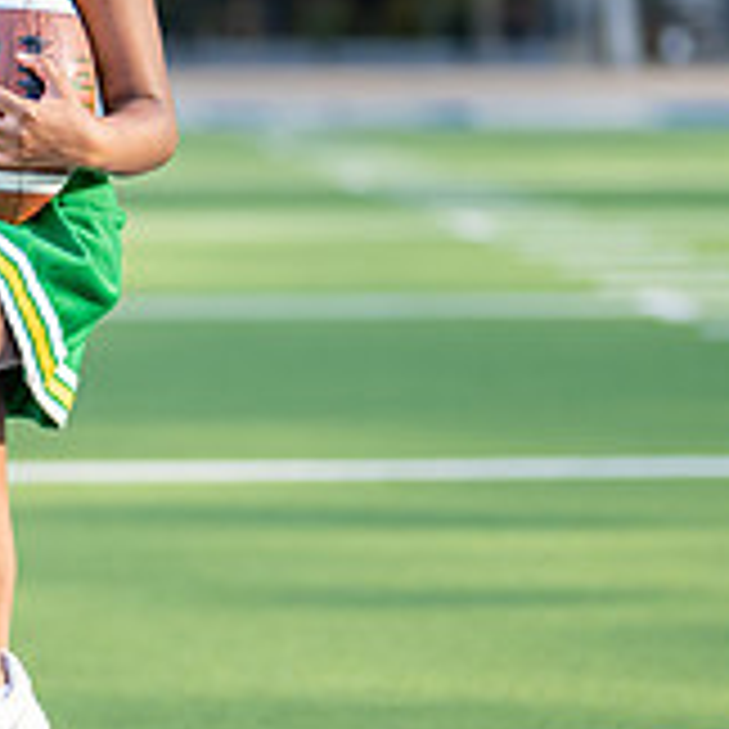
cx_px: 26
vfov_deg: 8.9
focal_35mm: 196
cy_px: 252
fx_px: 4670
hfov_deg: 8.9
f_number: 1.2
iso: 100
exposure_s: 1/2000
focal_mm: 50
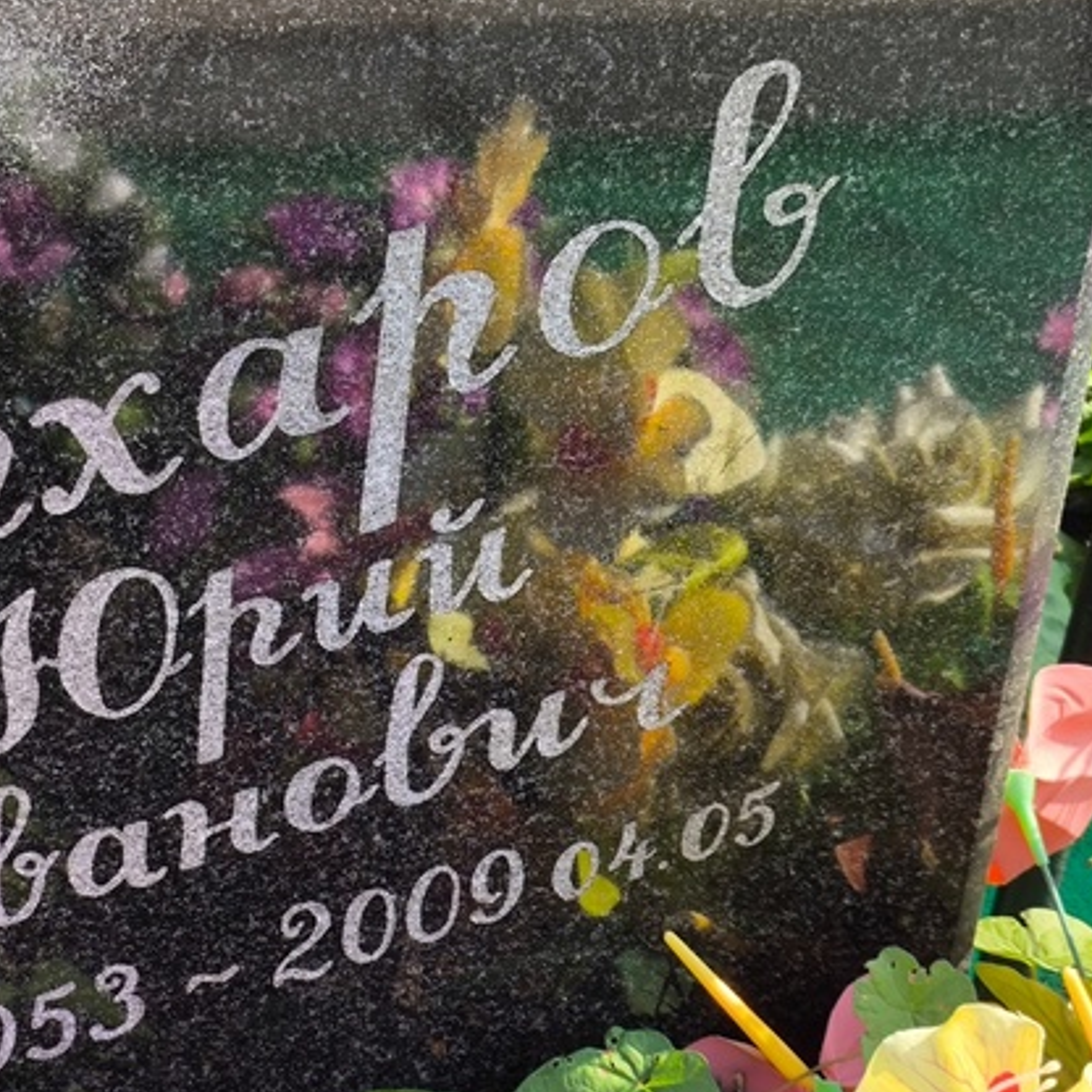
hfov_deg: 20.2
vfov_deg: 20.4
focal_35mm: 85
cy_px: 680
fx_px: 3034
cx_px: 264
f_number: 1.7
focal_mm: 4.71
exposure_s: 1/438
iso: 50
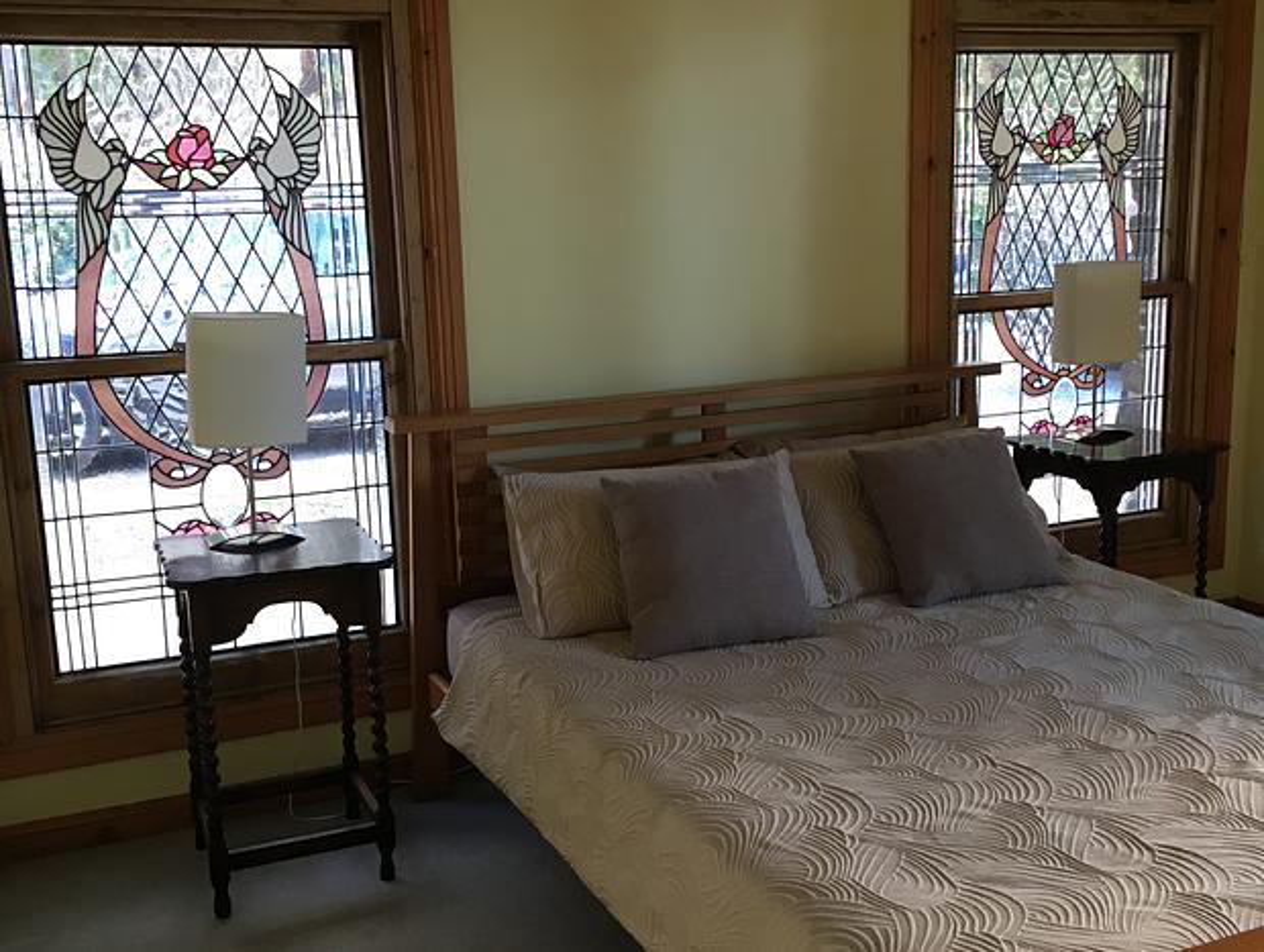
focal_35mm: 29
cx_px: 632
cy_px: 476
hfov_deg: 61.6
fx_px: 1061
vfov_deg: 48.3
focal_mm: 4.15
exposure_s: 1/33
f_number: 2.2
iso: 64
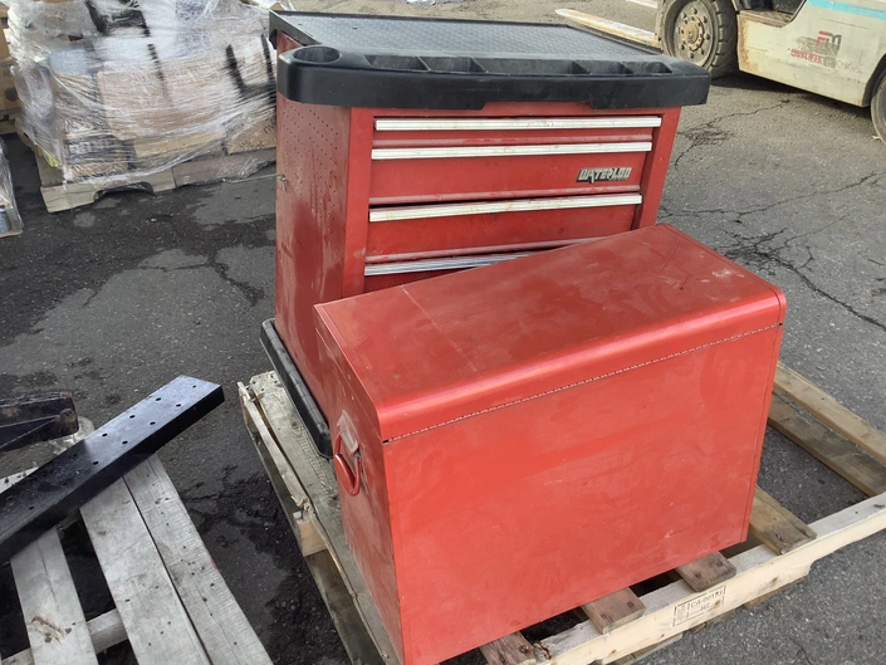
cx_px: 461
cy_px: 315
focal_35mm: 33
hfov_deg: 55.3
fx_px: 845
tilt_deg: -29.8
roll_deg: +1.5
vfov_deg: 42.9
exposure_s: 1/120
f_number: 2.4
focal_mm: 3.3
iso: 50
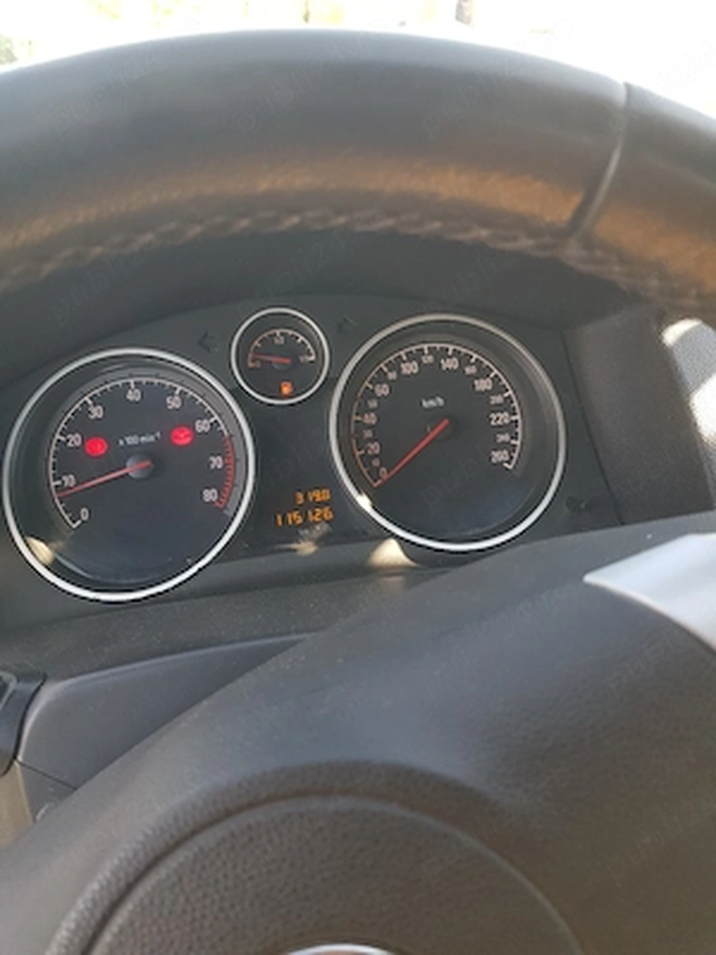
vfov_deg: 67.3
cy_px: 478
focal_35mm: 26
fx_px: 717
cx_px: 358
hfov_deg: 53.1
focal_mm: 4.2
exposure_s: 1/100
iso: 64
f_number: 1.7
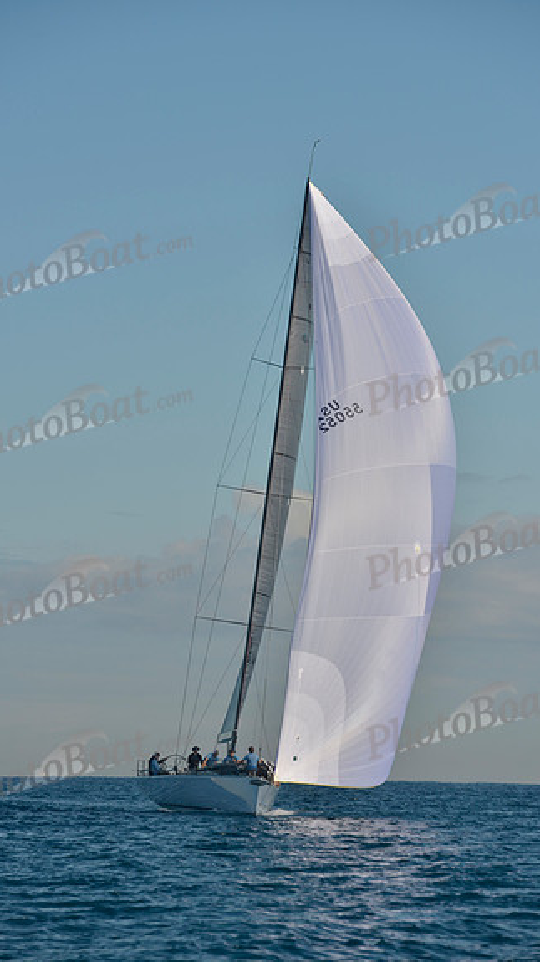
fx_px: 3771
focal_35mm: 148
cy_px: 484
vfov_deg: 14.5
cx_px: 280
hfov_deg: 8.2
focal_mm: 140
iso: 200
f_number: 8
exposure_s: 1/800
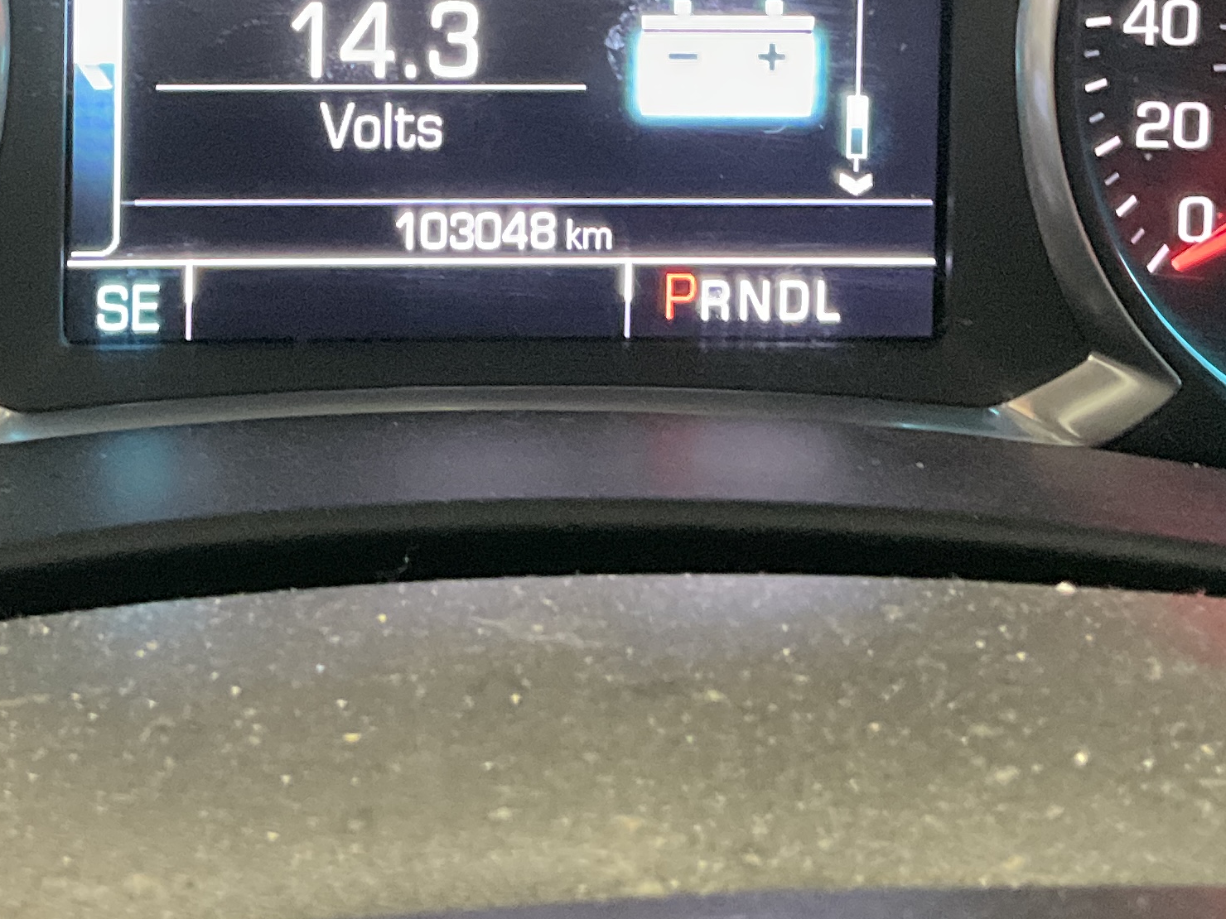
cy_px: -327
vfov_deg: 17.3
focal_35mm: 79
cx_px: 359
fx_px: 2798
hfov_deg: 24.5
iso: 400
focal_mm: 3
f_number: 1.8
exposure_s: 1/26
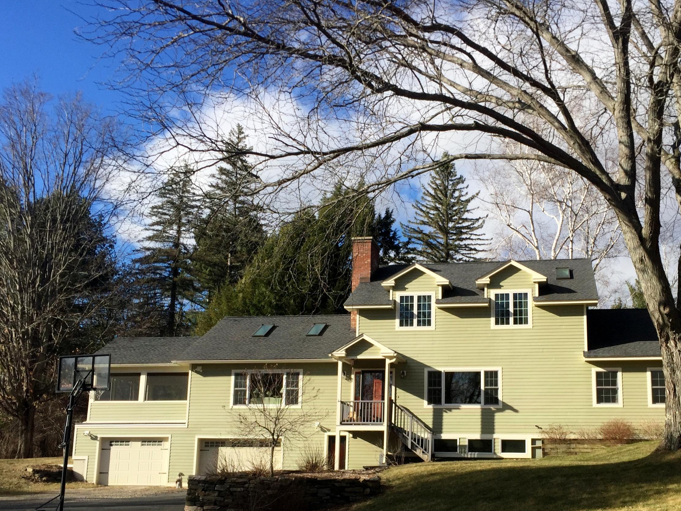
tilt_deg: +9.7
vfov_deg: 36.5
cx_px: 410
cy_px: 335
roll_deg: -1.1
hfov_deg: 47.6
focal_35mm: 39
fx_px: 767
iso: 32
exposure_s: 1/1364
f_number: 2.2
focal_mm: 4.15
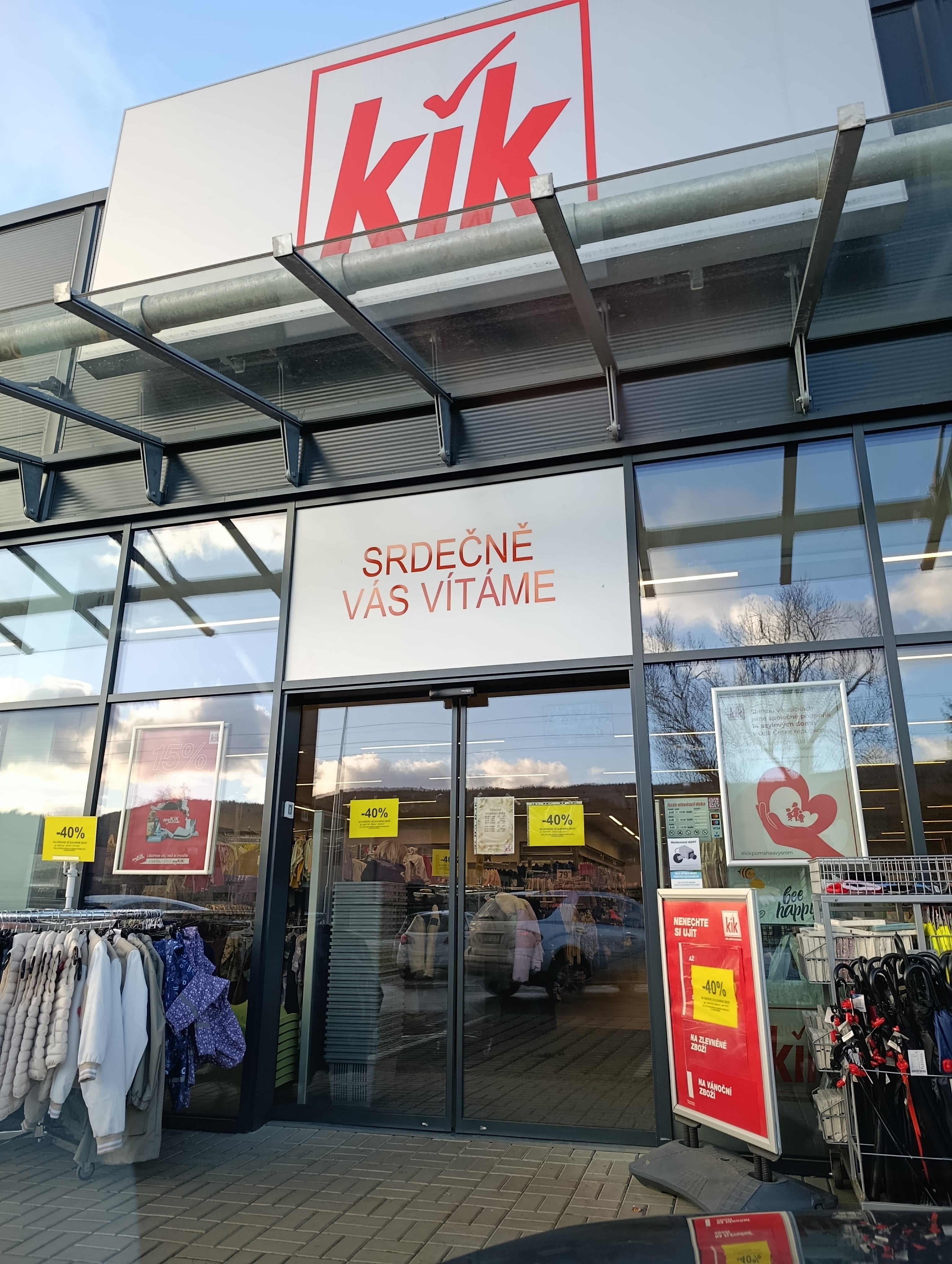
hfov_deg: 59.0
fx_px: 841
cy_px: 632
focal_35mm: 23
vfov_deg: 73.8
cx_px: 476
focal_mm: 6.11
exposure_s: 1/100
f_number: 1.65
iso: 82
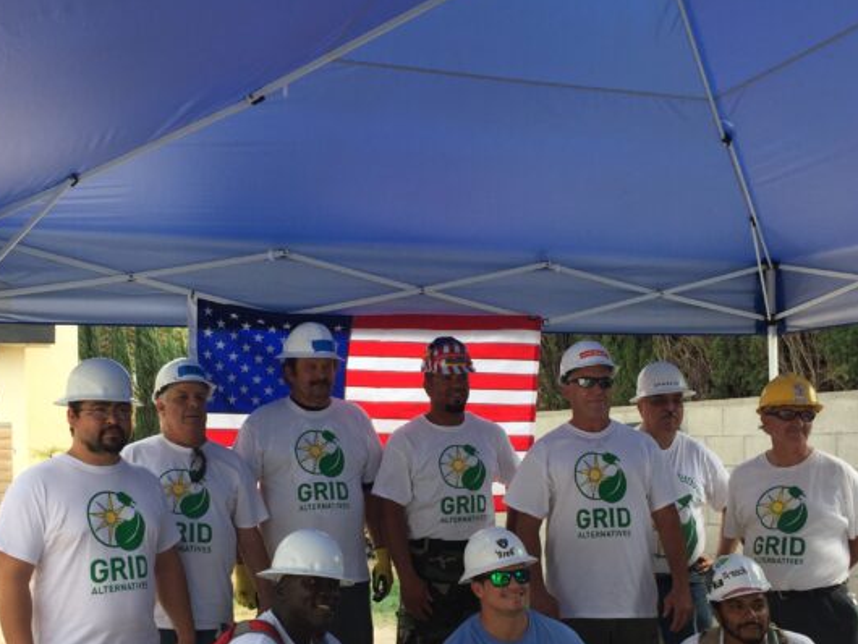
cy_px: 424
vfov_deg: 34.1
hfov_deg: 44.8
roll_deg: -0.2
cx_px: 419
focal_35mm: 42
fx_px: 1041
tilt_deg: -0.3
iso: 32
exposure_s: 1/520
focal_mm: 4.15
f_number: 2.2
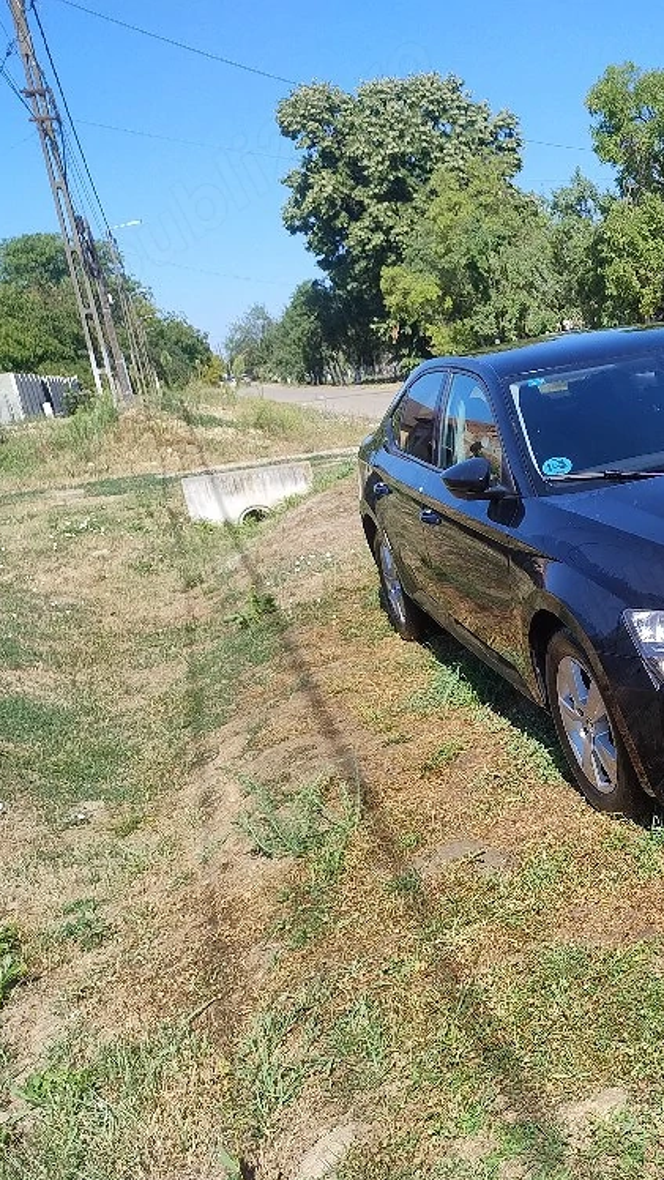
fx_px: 1095
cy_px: 592
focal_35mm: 35
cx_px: 774
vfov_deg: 56.6
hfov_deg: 29.5
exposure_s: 1/909
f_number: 1.8
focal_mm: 5.56
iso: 100
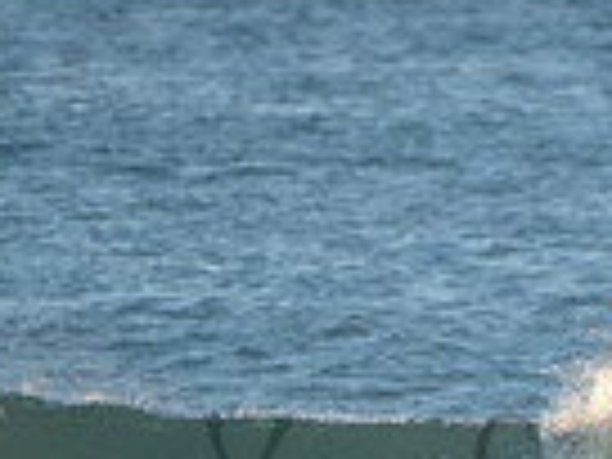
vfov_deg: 0.7
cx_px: 670
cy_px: 443
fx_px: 36173
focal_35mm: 2046
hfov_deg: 1.0
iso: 800
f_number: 5.6
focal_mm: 500
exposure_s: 1/2000
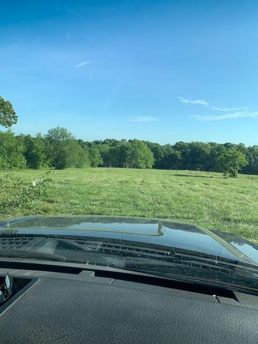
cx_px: 129
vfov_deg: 67.3
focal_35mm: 26
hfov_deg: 53.1
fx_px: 258
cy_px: 172
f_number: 1.8
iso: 25
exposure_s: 1/1332
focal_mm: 4.25
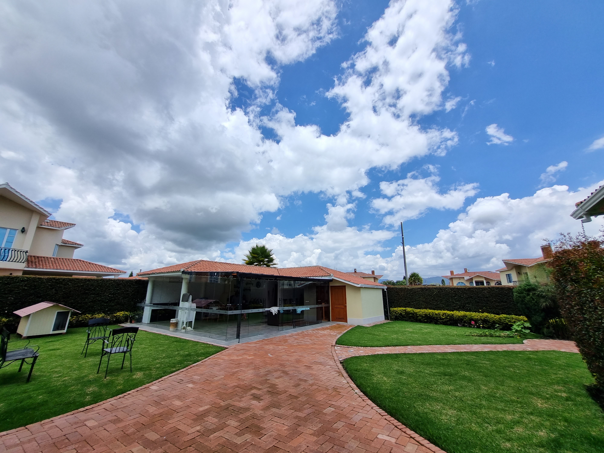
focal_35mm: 13
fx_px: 227
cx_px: 302
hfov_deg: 106.2
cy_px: 226
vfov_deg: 89.9
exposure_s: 1/1980
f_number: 2.2
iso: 50
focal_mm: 1.74
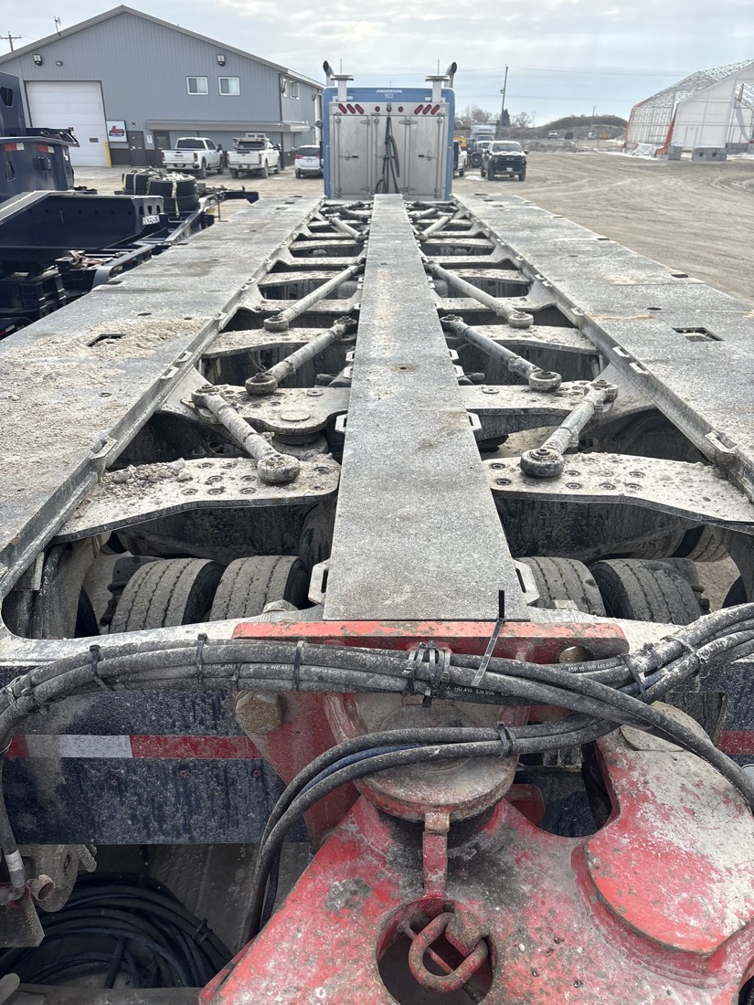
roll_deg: -0.7
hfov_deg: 53.1
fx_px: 755
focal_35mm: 26
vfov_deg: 67.3
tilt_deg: -26.2
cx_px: 377
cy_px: 502
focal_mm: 5.96
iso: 50
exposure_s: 1/1337
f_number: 1.6
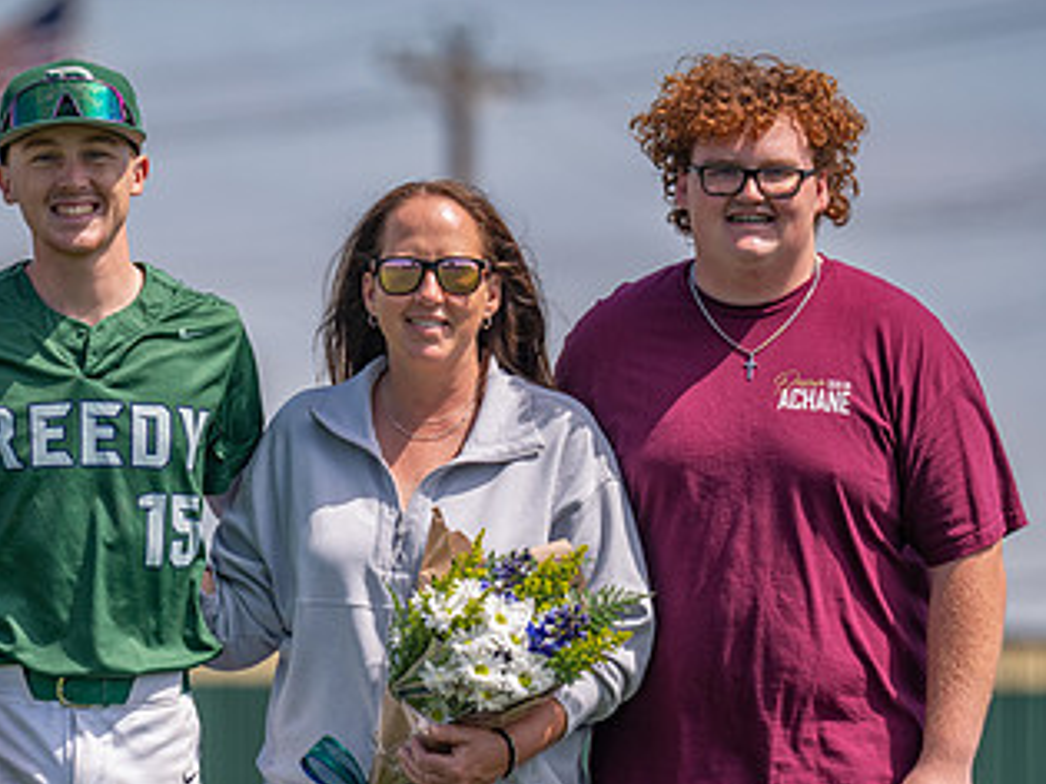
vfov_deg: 3.9
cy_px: 522
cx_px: 63
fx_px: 11448
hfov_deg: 5.2
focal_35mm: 379
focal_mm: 180
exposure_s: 1/2000
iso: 100
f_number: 2.8
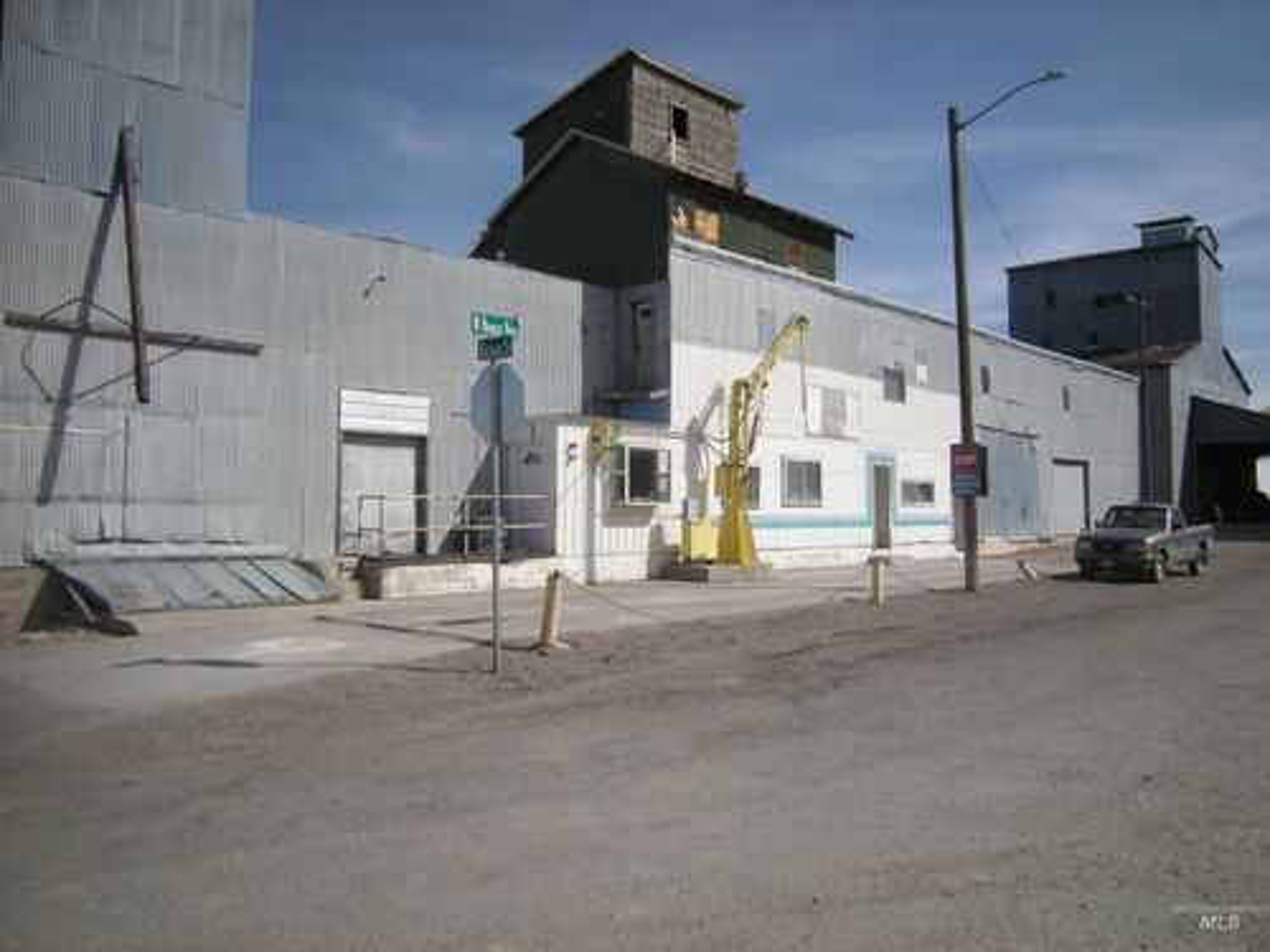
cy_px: 476
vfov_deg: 49.7
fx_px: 1027
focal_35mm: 28
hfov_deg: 63.4
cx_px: 635
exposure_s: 1/524
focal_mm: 4.7
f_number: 5.6
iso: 64
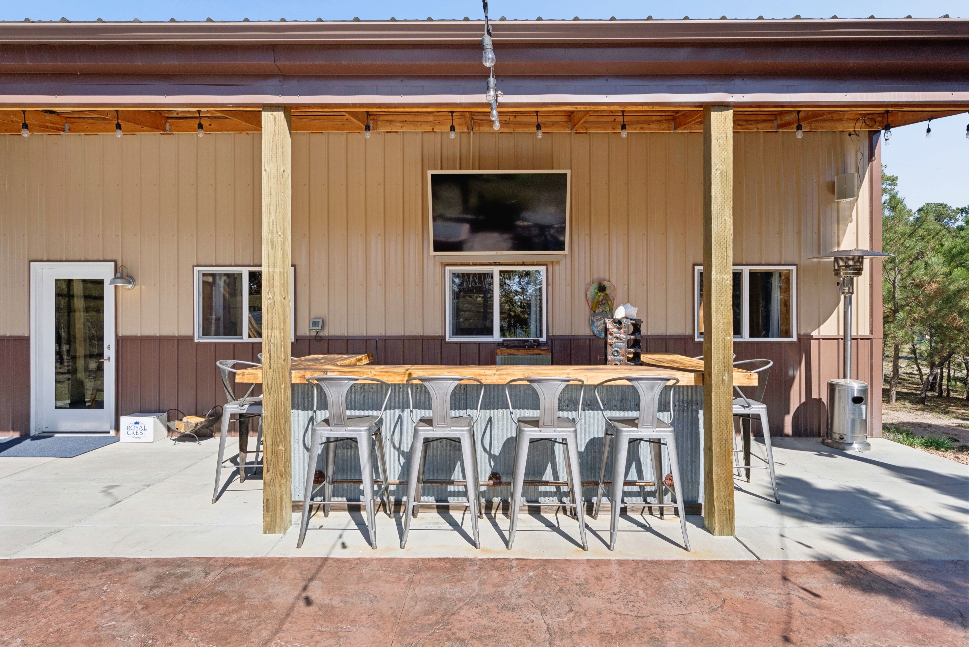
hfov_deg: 86.9
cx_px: 484
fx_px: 512
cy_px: 324
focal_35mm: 19
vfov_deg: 64.6
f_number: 9
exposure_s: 1/500
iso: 250
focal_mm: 19
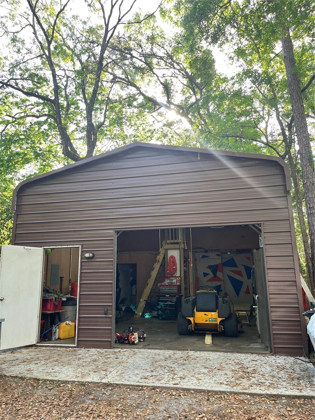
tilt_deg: +12.1
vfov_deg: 67.3
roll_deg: +1.0
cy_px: 210
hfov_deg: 53.1
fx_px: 315
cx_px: 158
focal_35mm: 26
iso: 100
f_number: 1.6
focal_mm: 5.1
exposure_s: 1/121
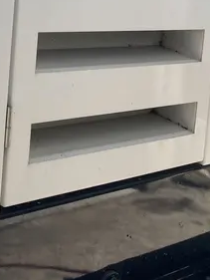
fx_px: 590
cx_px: -38
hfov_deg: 19.1
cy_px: 8
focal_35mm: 73
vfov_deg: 25.5
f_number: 1.8
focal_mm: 3.99
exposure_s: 1/684
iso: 20
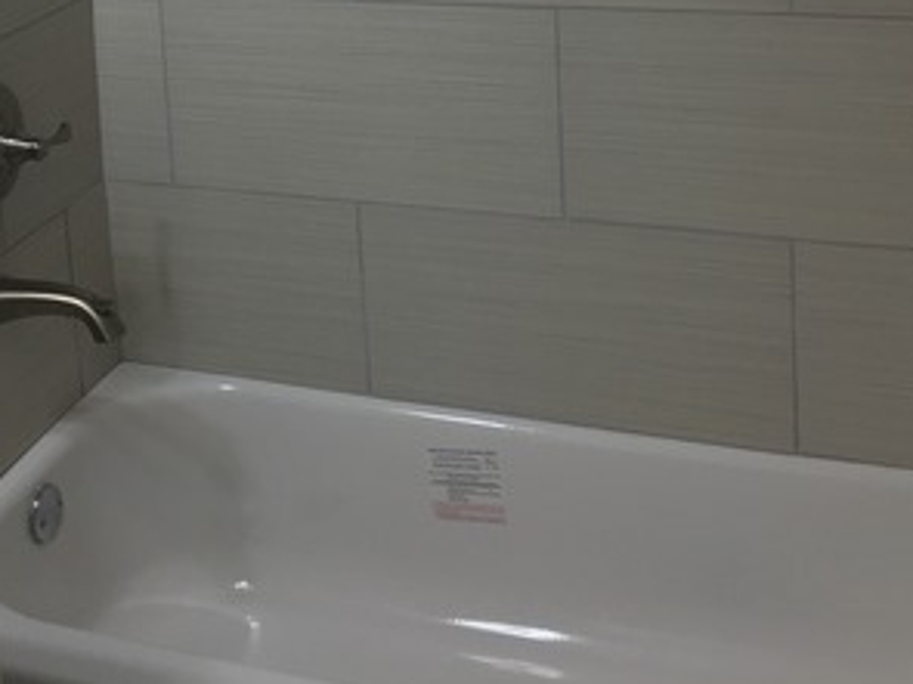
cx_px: 241
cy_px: -40
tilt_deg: -10.6
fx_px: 1661
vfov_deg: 22.2
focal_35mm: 63
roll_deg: +3.3
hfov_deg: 30.3
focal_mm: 4.15
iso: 32
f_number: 2.2
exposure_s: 1/60
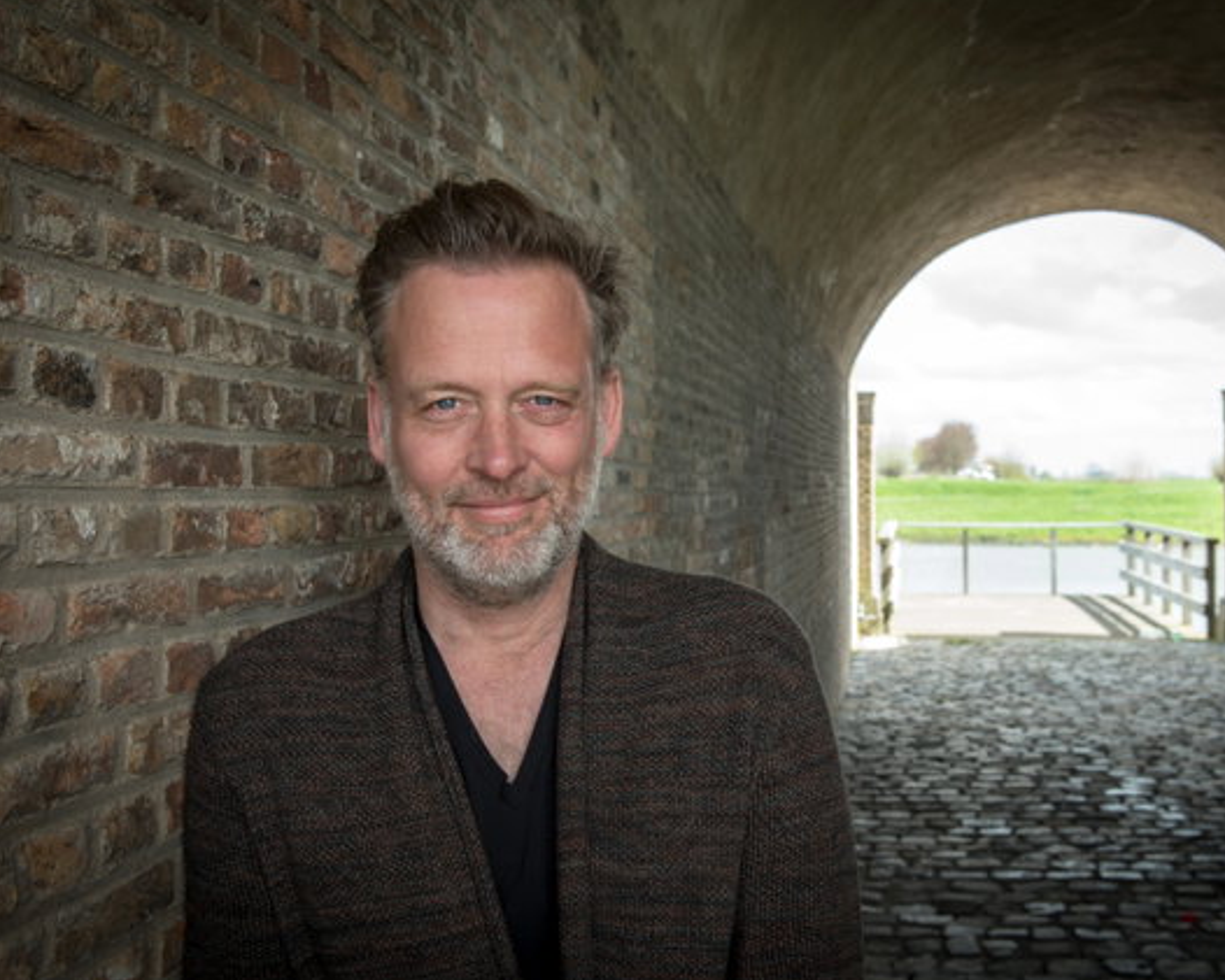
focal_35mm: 40
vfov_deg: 37.3
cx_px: 689
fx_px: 1450
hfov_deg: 45.7
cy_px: 488
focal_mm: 35
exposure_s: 1/125
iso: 400
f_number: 8
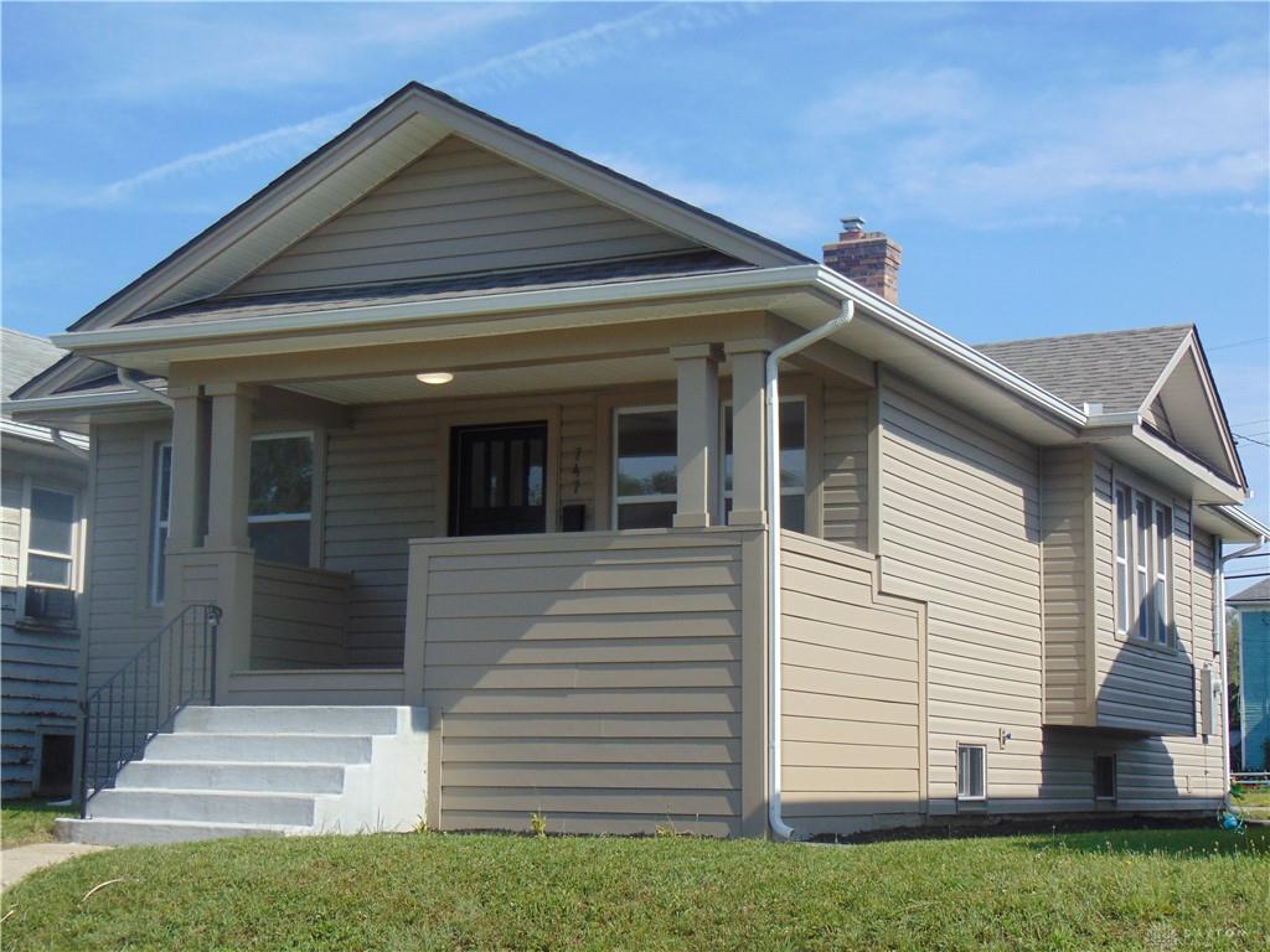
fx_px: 2201
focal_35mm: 60
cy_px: 476
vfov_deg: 24.4
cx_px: 635
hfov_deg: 32.2
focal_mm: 10.8
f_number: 3.6
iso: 80
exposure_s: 1/800
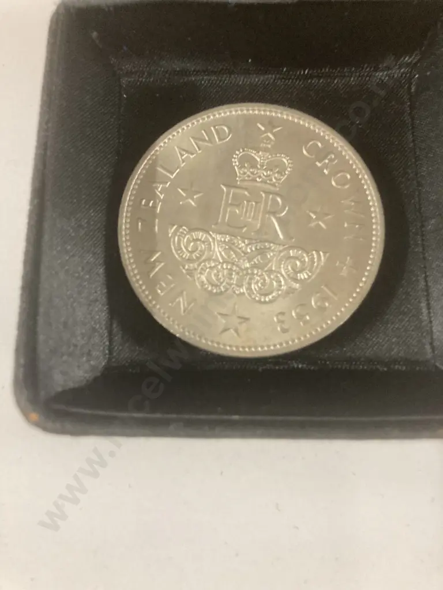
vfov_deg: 63.4
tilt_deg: -78.0
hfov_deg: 49.7
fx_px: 478
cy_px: 295
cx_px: 222
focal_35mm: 28
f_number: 1.8
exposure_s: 1/33
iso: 320
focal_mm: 3.99
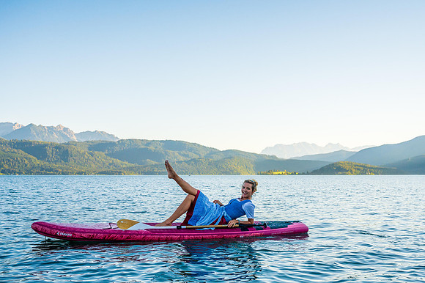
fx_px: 505
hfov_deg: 45.6
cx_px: 237
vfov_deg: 31.3
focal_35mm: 43
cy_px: 125
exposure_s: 1/3200
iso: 400
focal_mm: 32
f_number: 4.5
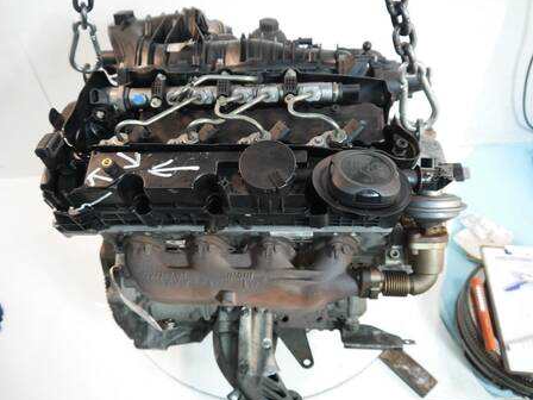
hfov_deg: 59.9
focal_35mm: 30
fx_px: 462
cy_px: 192
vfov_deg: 46.8
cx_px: 257
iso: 640
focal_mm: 14
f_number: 3.5
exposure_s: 1/60
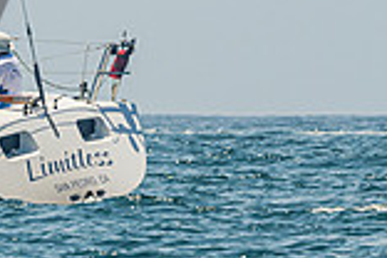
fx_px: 13866
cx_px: -4
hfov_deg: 1.6
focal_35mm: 1290
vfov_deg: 1.1
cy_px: -118
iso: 400
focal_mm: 260
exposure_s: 1/3200
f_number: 6.3
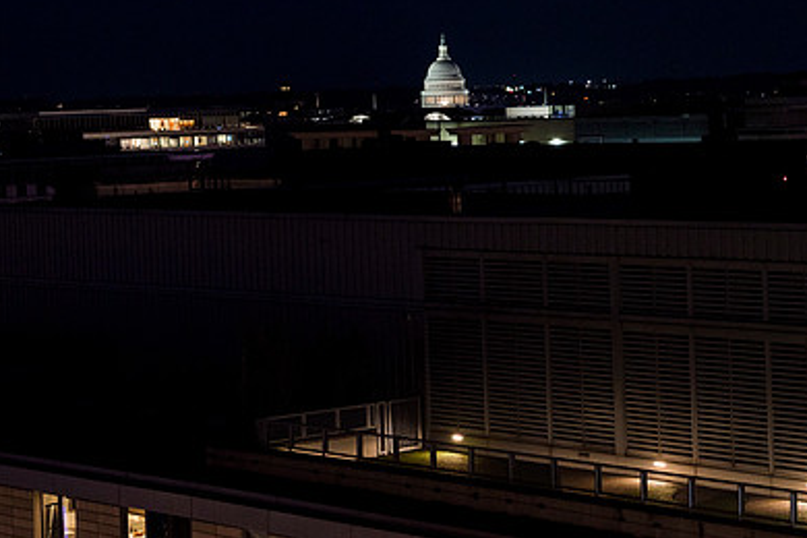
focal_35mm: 104
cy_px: 144
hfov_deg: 19.6
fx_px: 2331
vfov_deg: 13.1
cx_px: 461
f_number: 5
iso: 800
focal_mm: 70
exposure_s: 1/30
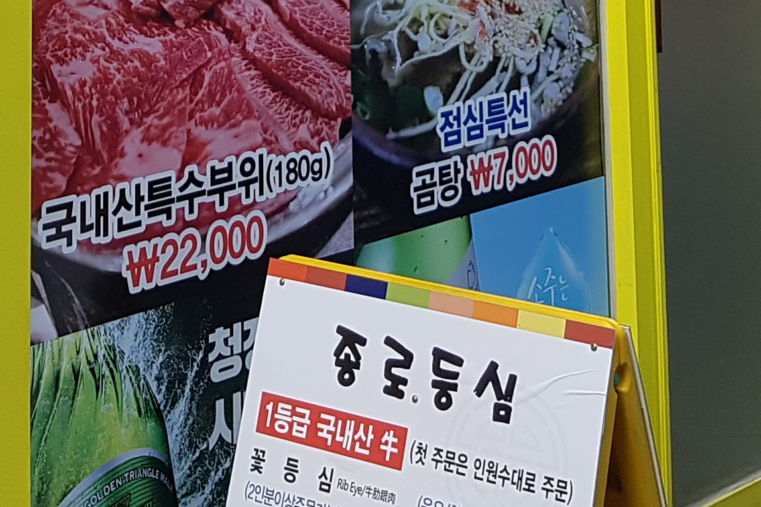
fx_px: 2008
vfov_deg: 13.0
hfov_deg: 21.4
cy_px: -423
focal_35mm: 95
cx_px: 316
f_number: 1.7
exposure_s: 1/317
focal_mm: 4.2
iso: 50
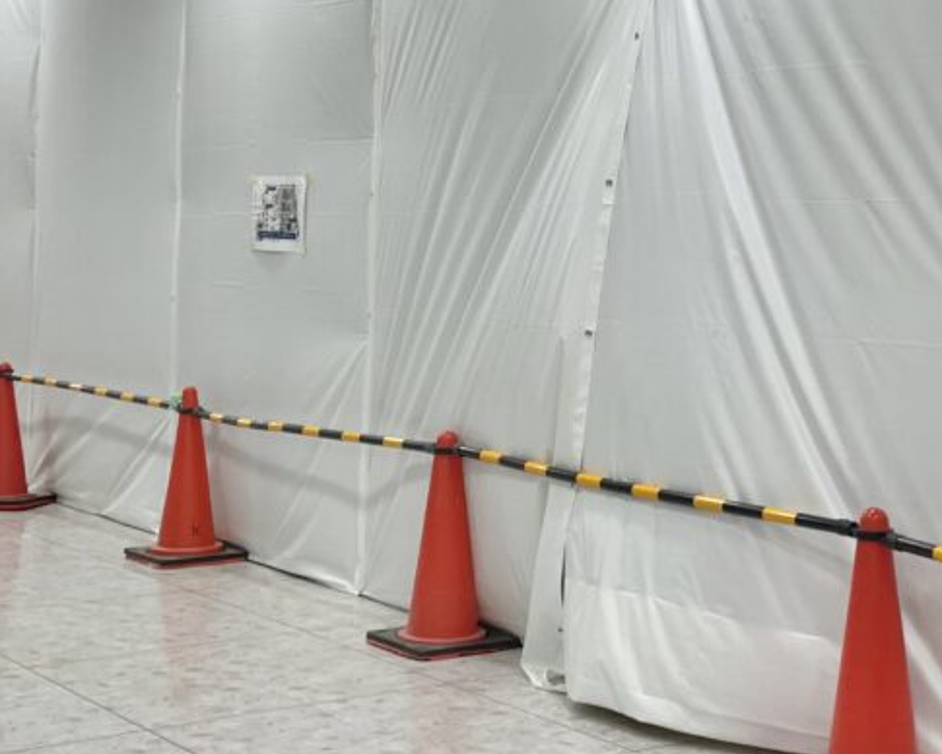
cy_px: 196
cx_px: 680
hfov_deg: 28.0
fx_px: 1868
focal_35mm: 67
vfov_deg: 22.6
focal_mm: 4.2
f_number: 1.6
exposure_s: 1/120
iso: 40
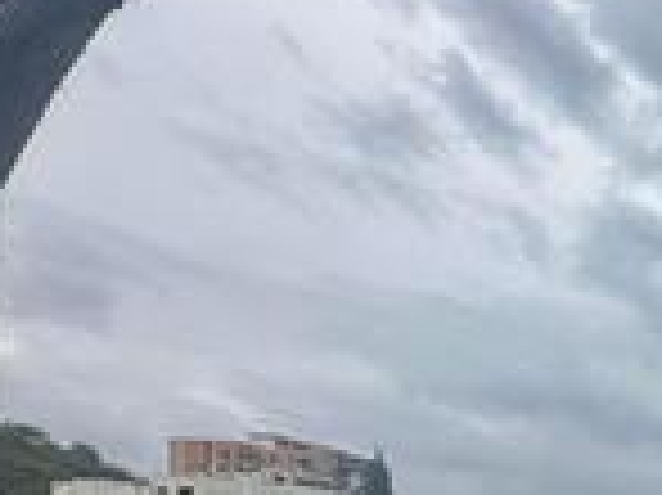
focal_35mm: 61
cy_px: 729
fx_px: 1166
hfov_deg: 17.6
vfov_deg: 20.7
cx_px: 1419
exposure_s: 1/801
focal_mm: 2.22
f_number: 2.2
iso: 40
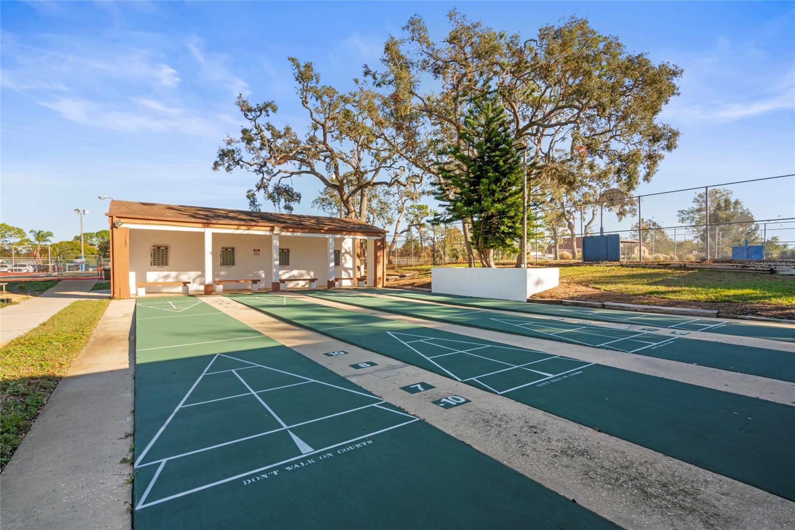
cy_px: 265
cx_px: 398
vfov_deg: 70.4
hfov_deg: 93.3
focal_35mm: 17
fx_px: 375
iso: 100
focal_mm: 17
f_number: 11
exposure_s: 1/25
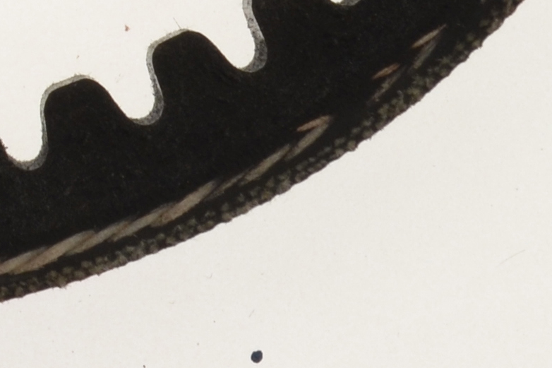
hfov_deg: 7.1
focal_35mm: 283
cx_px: -364
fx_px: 4338
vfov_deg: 4.7
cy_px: -599
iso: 200
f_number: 11
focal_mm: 32
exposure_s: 1/10
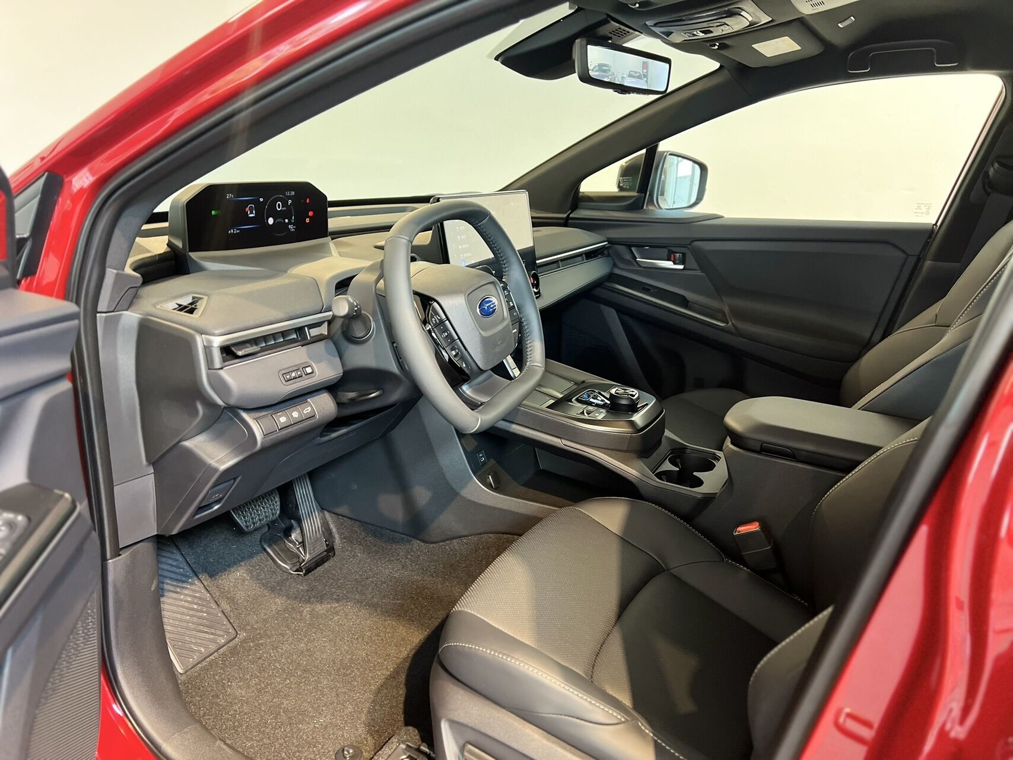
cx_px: 506
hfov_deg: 67.3
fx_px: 761
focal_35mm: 26
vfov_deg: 53.1
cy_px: 380
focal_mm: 5.7
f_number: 1.5
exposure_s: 1/50
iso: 250
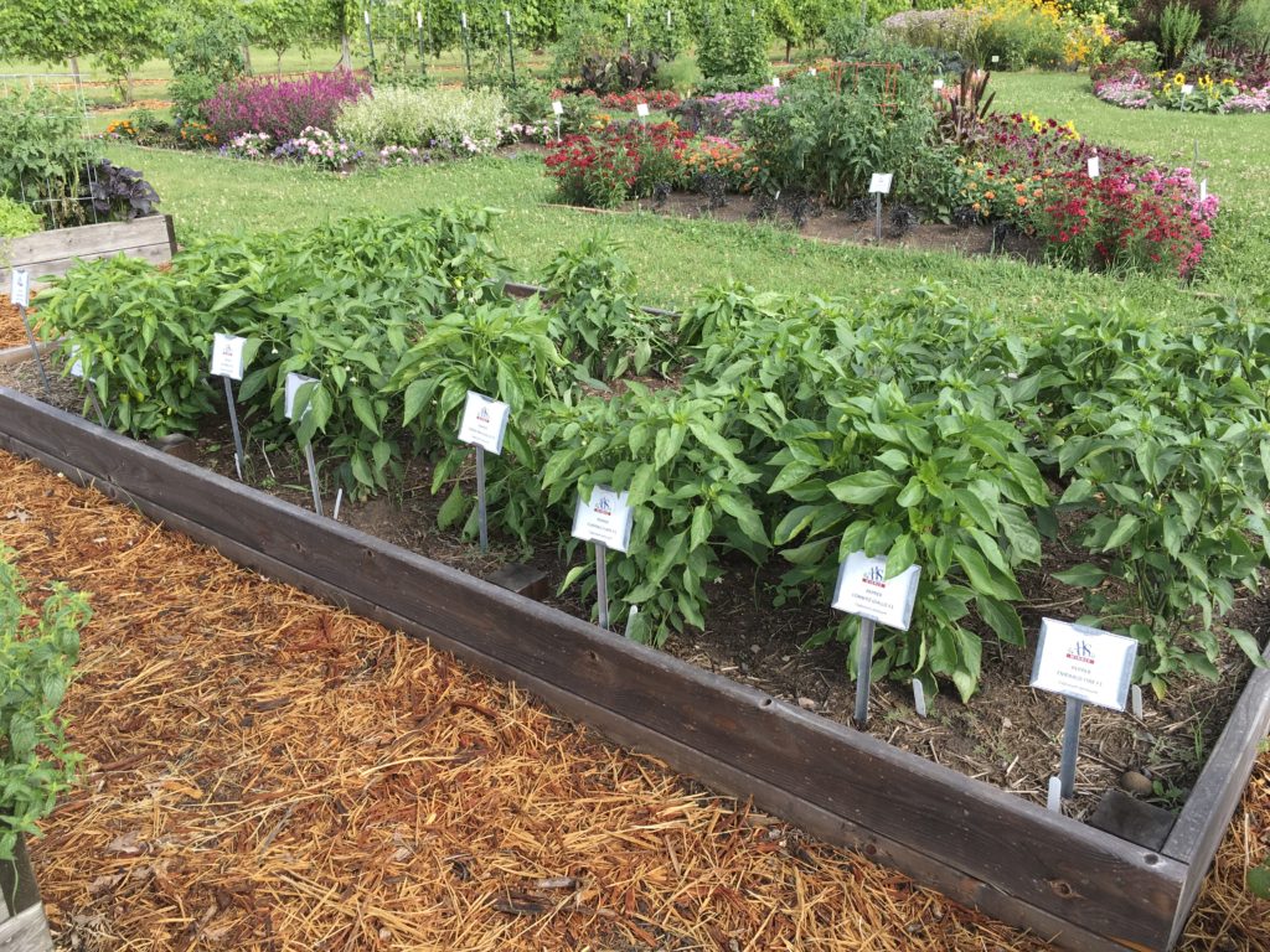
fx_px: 1064
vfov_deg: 48.2
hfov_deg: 61.7
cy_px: 476
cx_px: 635
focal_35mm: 29
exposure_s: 1/381
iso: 25
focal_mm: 4.15
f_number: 2.2
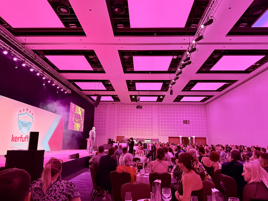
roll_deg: -0.4
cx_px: 137
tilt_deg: +11.5
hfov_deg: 69.4
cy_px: 99
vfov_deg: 54.9
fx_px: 194
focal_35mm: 25
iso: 320
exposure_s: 1/60
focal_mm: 6.76
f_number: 1.78
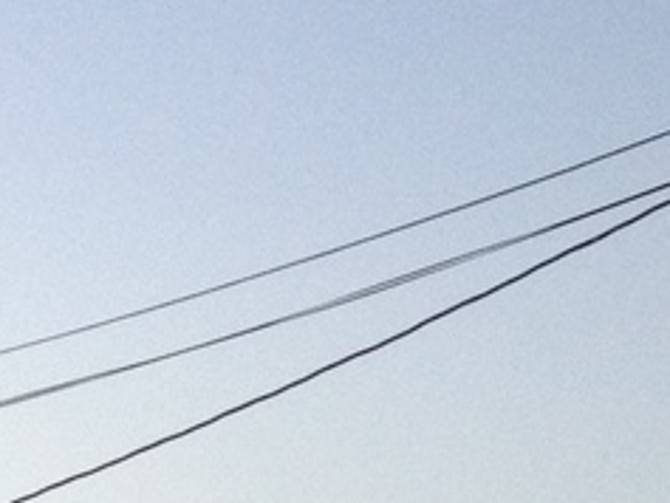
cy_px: 975
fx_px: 3428
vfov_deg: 8.0
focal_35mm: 177
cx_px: -628
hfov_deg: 10.4
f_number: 2.4
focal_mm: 4.28
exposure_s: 1/20
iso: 125
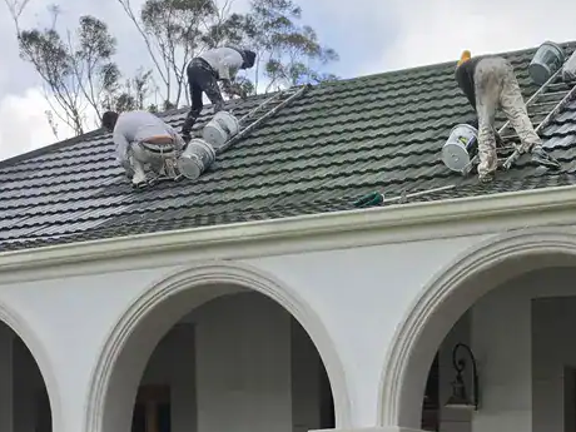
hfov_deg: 28.9
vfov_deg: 22.2
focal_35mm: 60
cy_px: 541
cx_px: 645
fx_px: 998
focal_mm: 6.5
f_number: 1.4
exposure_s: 1/2321
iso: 64
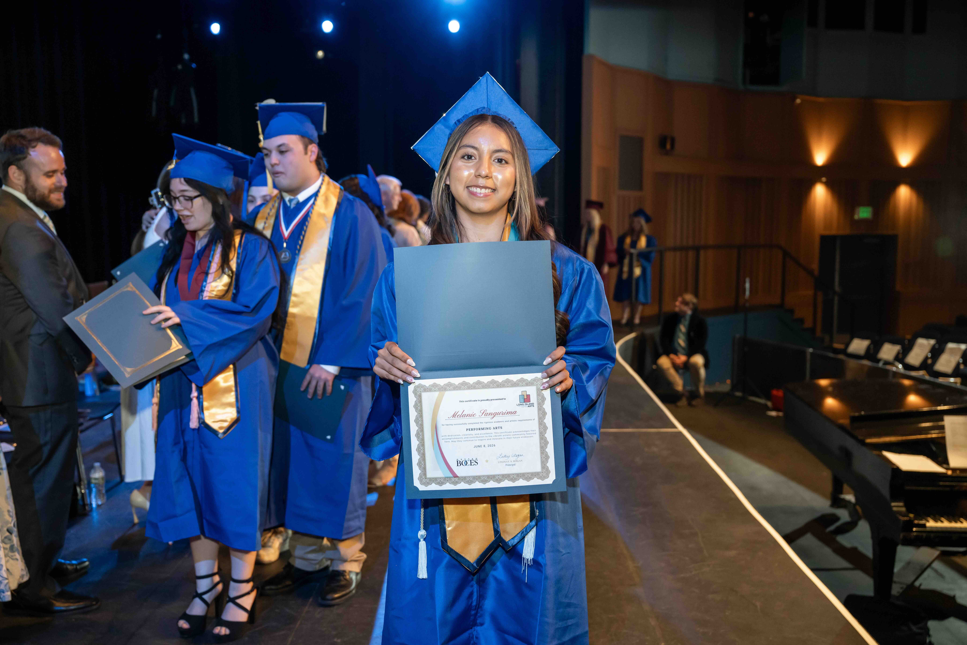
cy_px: 322
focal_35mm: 35
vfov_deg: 37.9
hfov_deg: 54.4
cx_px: 484
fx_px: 940
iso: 1600
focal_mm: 35
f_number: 3.5
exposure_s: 1/250
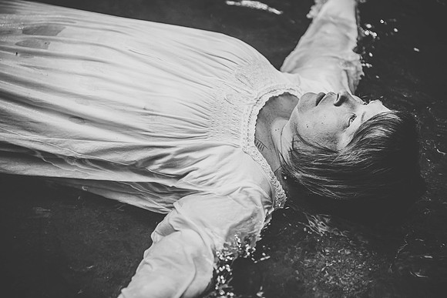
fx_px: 1801
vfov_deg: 9.5
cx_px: 224
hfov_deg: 14.2
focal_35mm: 145
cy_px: 149
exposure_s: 1/400
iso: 1000
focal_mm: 145
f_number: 2.8
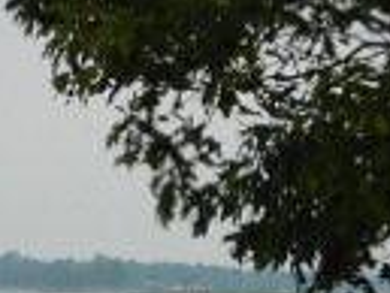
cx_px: 67
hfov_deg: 6.0
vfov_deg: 4.5
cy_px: 287
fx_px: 3688
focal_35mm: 327
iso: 125
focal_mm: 11.7
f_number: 4.2
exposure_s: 1/640
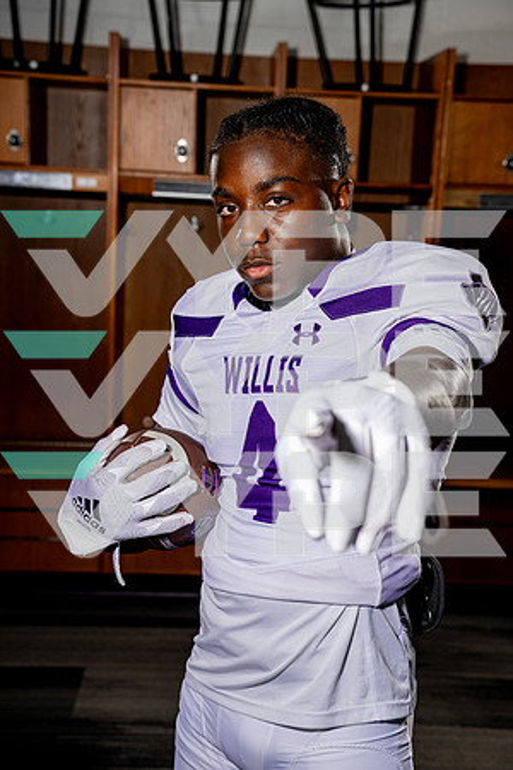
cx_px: 256
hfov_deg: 23.4
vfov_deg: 34.5
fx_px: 1240
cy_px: 385
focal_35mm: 58
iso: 100
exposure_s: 1/250
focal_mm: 58
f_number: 5.6
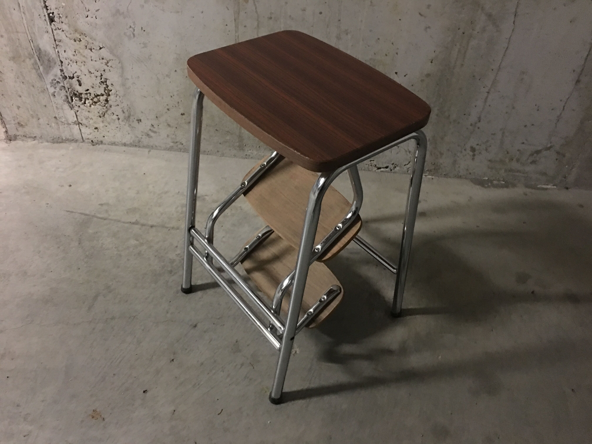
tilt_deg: -42.0
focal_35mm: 29
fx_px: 496
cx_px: 296
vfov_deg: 48.2
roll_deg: -3.0
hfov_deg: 61.7
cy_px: 222
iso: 125
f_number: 2.2
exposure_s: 1/4
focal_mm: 4.15
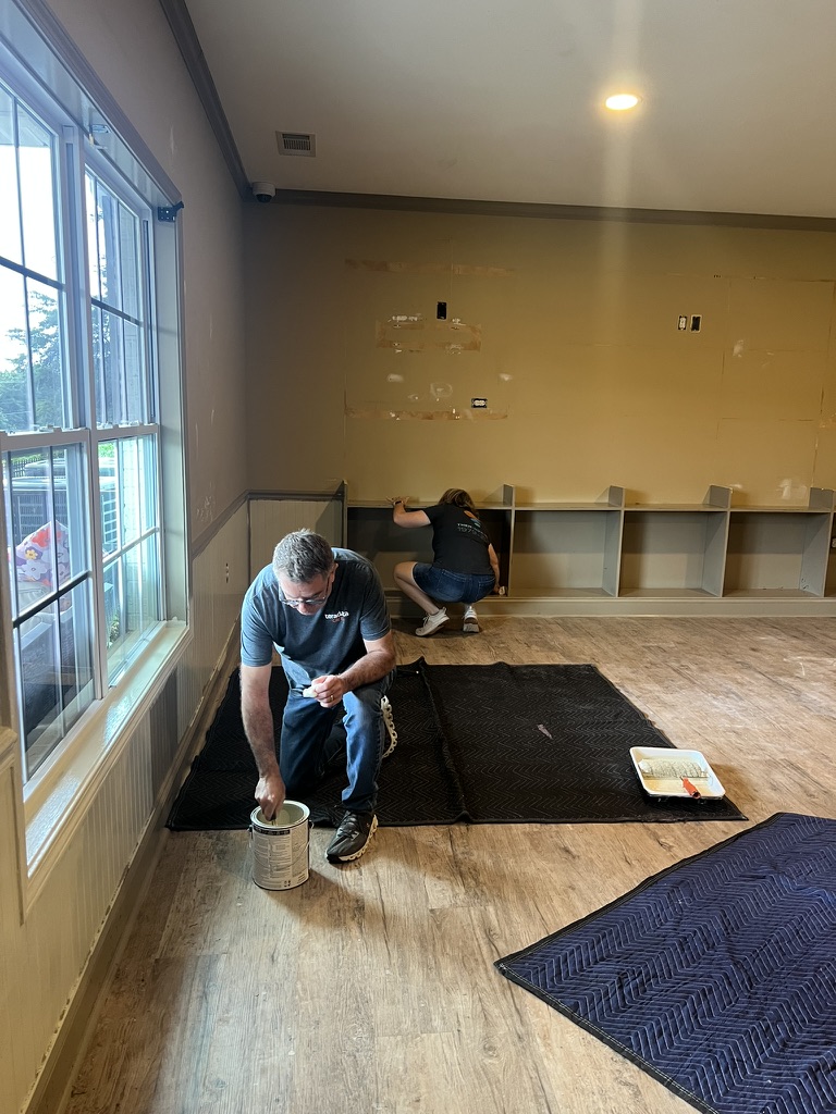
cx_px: 418
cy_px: 557
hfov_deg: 53.1
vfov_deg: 67.3
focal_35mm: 26
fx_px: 837
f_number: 1.5
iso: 160
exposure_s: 1/60
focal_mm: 5.7
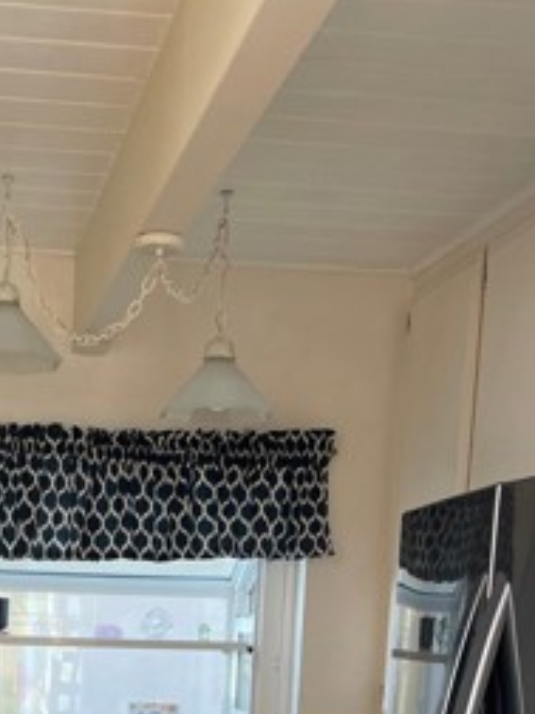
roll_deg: -2.7
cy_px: 847
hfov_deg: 21.9
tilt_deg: -4.6
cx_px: 82
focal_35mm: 66
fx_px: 1360
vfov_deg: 26.3
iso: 50
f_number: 1.6
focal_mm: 4.2
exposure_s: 1/81
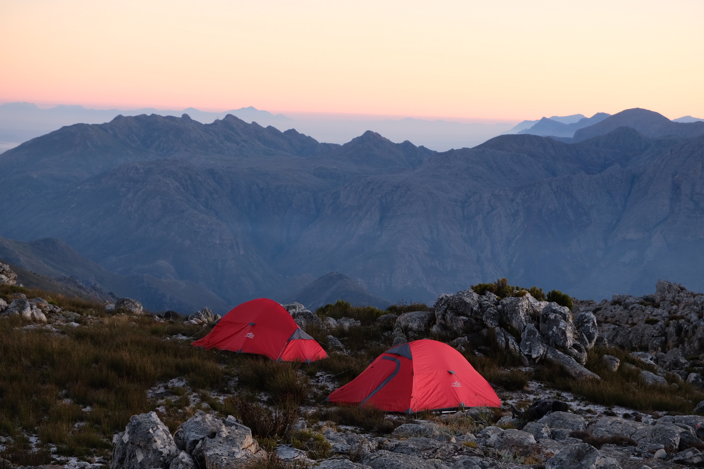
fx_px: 1623
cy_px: 234
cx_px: 352
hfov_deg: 24.5
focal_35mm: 83
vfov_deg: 16.5
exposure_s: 1/110
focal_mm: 55
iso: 400
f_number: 4
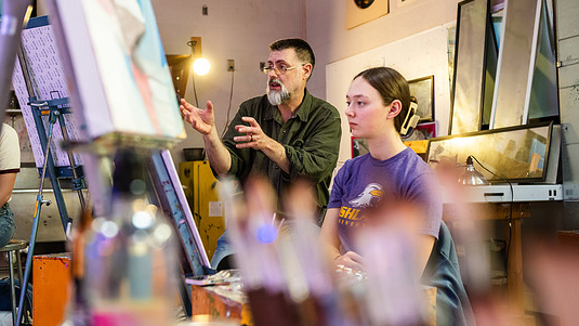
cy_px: 151
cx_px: 284
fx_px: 768
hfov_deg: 41.3
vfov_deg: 24.0
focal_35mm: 50
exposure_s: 1/60
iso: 1250
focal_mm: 44
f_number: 3.2
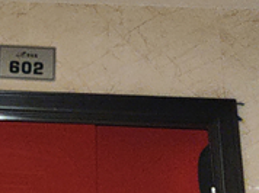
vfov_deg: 13.0
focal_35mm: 108
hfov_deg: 17.7
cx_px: -17
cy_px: -90
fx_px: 807
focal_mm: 4.68
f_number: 1.8
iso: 1383
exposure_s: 1/25
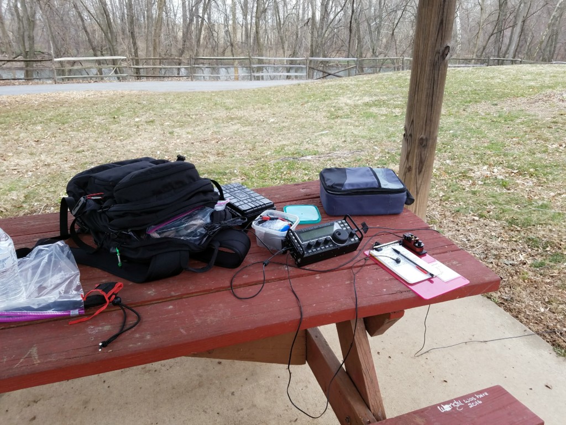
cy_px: 212
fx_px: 425
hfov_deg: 67.3
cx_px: 283
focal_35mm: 26
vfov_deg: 53.1
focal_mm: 4.2
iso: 50
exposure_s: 1/247
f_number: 1.7
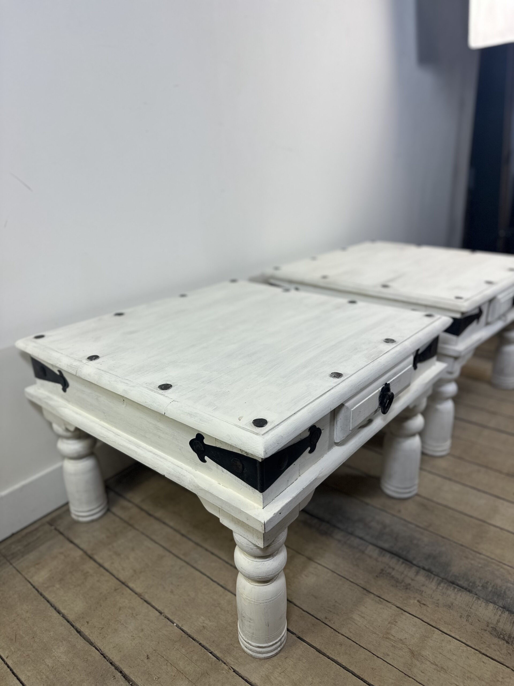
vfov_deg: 71.6
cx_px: 257
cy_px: 343
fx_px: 475
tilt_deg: -20.9
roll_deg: +2.1
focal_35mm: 24
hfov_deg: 56.8
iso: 64
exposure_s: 1/193
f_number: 1.78
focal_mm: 6.86
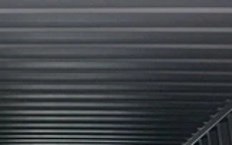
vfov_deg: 16.9
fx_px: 480
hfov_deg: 26.6
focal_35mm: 76
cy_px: 16
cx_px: 46
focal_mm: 3
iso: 100
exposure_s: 1/33
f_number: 1.8
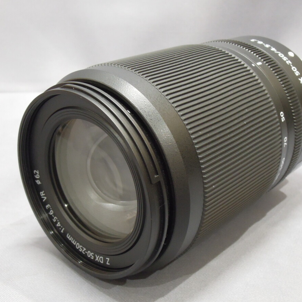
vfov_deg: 31.6
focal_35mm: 54
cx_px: 154
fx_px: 533
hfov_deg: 31.6
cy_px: 153
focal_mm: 8.1
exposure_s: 1/13
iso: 720
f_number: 5
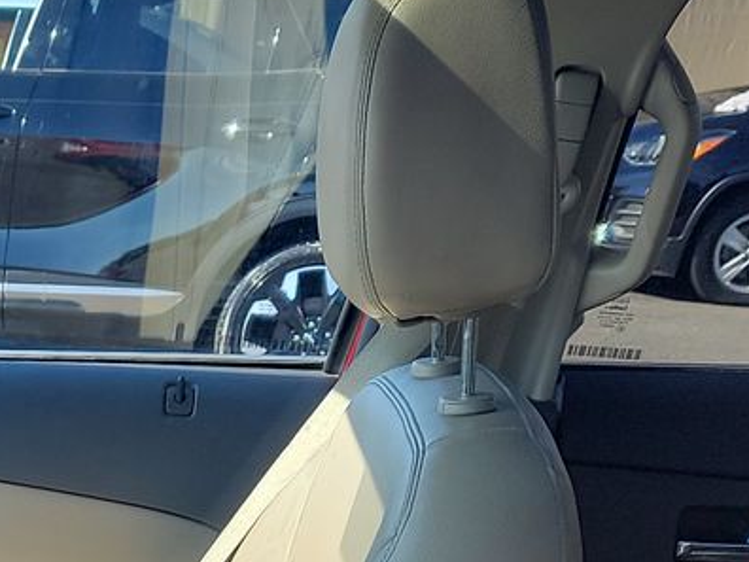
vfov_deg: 13.5
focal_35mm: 97
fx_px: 2099
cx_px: -202
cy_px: 1035
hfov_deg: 18.9
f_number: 1.8
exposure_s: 1/191
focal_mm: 6.7
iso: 50
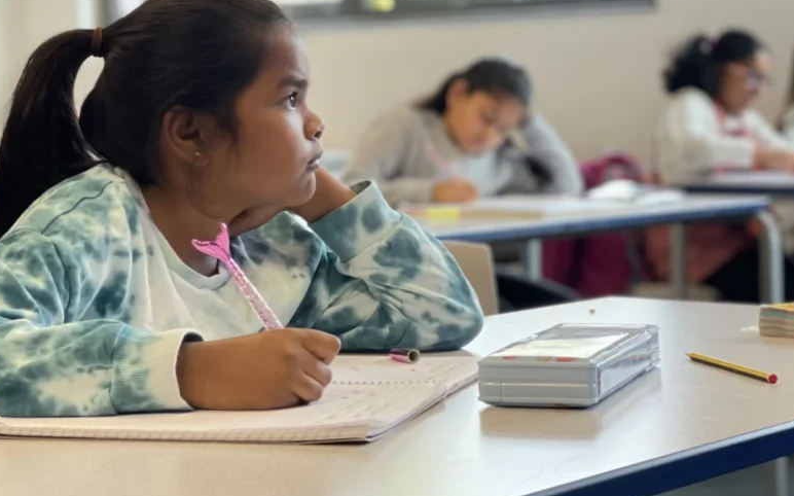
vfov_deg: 14.5
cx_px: 414
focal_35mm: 90
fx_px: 1947
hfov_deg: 23.0
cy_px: 125
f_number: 2.2
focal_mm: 7.5
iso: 250
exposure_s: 1/100
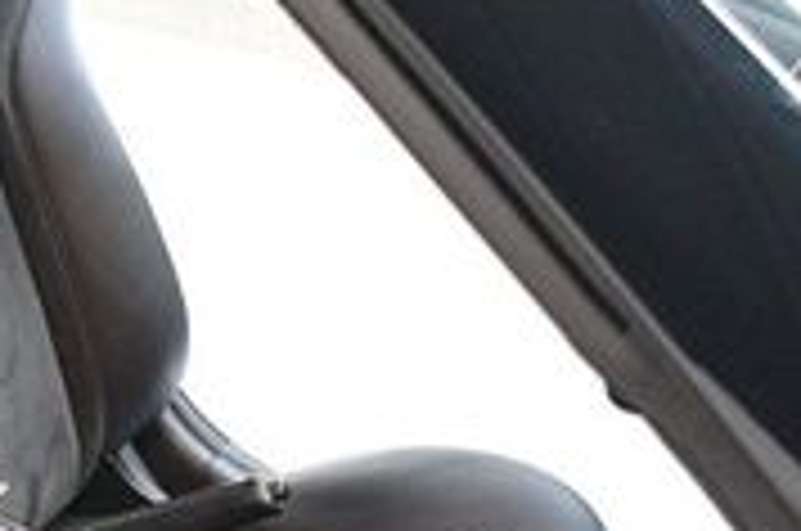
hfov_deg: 17.5
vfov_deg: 12.5
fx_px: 2399
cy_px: 544
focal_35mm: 108
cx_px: -310
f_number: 3.5
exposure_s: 1/60
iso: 5000
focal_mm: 20
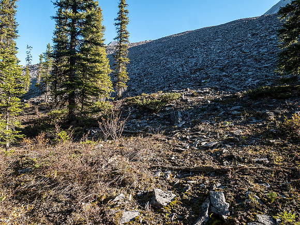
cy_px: 112
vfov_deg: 56.8
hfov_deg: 71.6
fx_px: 208
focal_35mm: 24
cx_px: 150
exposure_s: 1/80
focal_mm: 12
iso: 200
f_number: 8
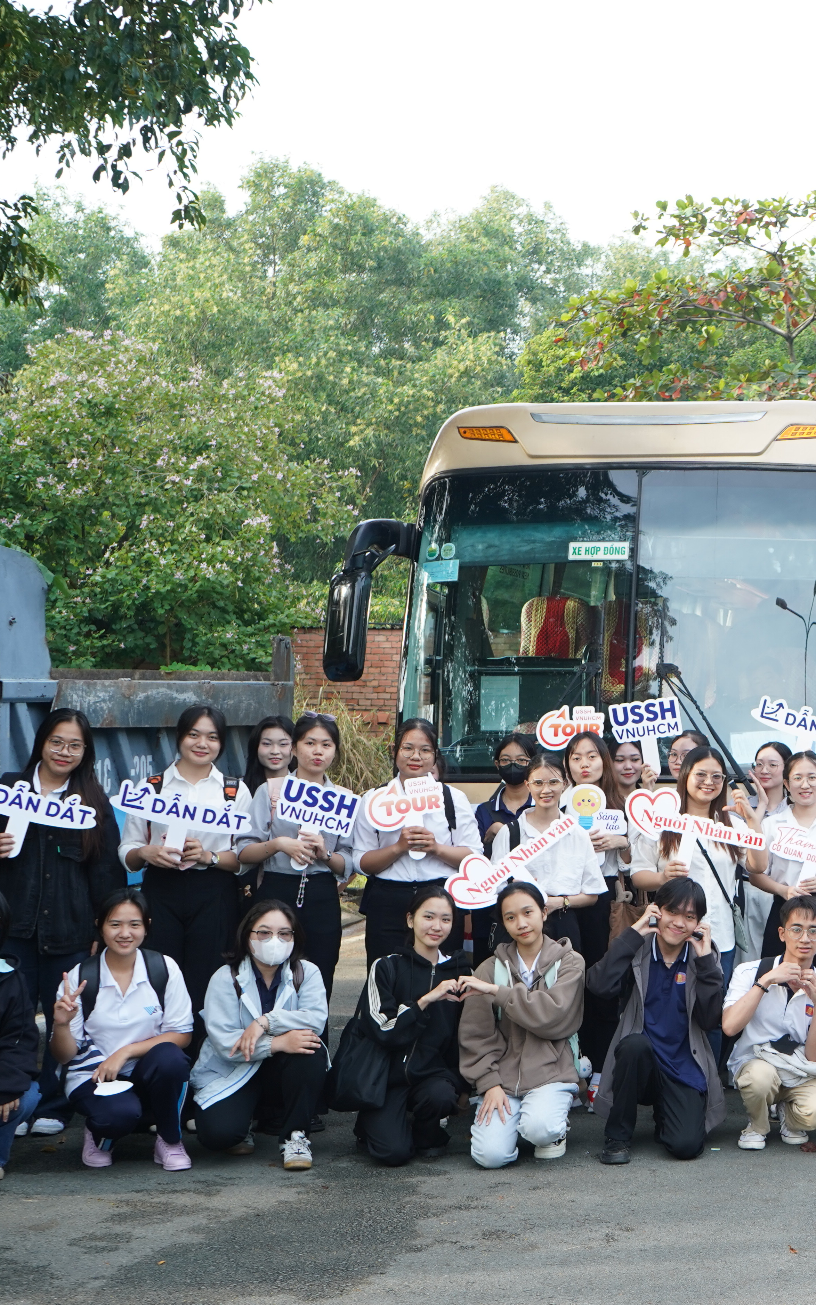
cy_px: 687
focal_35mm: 57
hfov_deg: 21.6
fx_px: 2028
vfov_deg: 35.7
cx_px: 895
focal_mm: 35
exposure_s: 1/125
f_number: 6.3
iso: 320
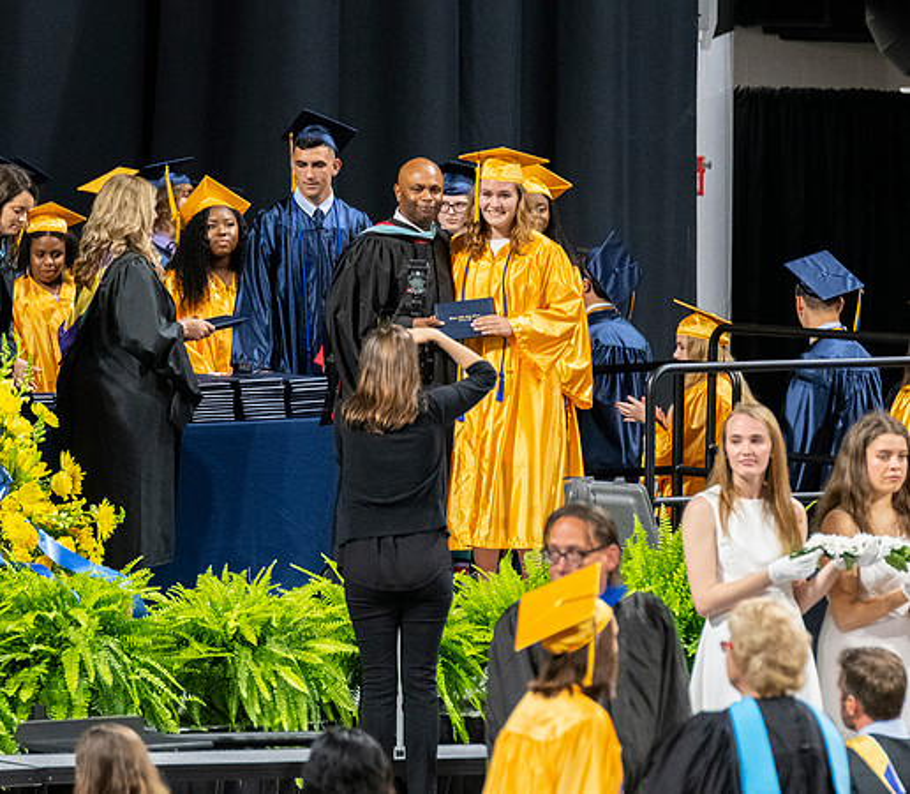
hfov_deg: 4.7
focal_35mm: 400
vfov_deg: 4.1
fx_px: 11165
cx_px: 302
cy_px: 347
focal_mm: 190
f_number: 4
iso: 2000
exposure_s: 1/200
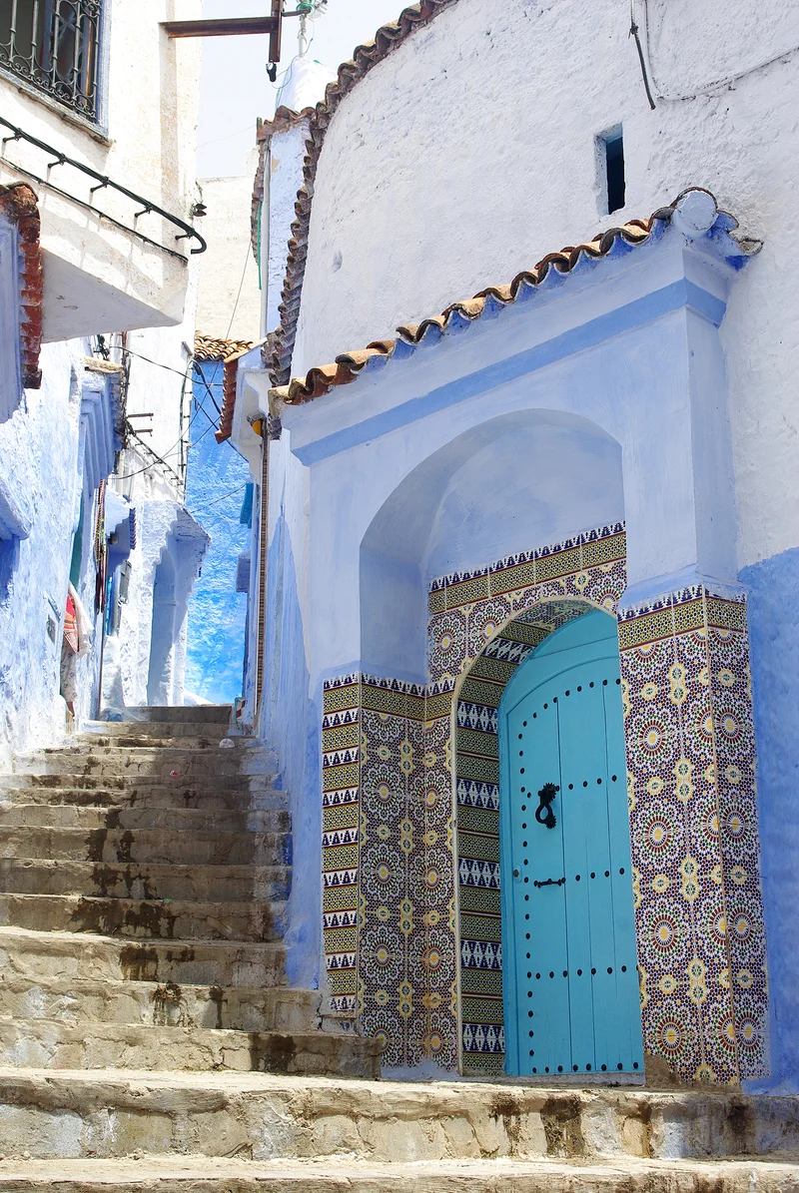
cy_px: 596
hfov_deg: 26.1
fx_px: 1726
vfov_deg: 38.1
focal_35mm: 52
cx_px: 400
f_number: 9.5
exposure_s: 1/250
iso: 200
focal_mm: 35
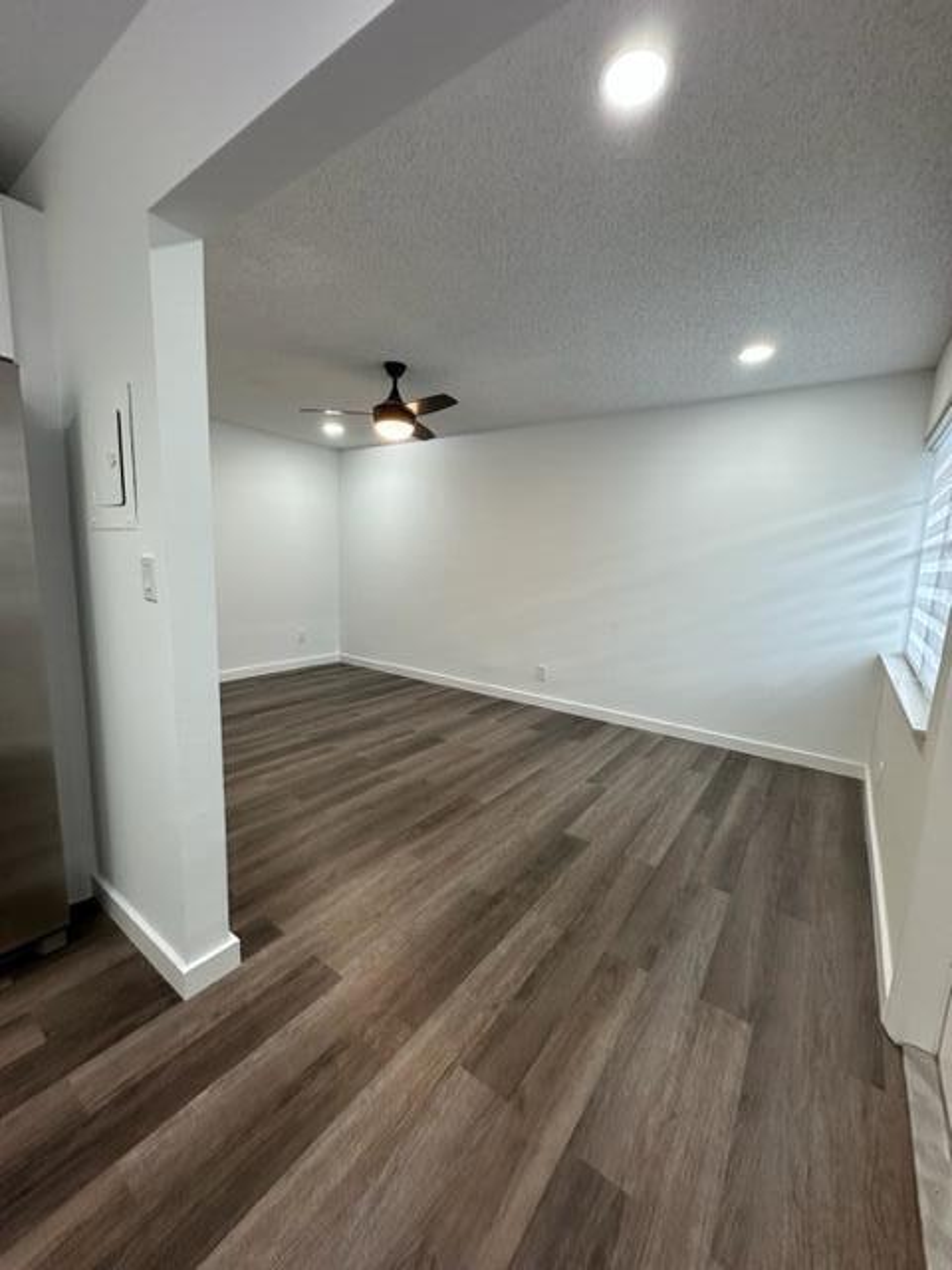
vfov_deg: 102.1
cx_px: 476
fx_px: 513
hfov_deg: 85.7
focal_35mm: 14
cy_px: 635
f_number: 2.2
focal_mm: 2.22
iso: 200
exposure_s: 1/120
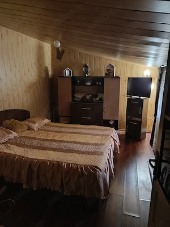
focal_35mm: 24
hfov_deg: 56.8
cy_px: 114
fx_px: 157
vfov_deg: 71.6
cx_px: 85
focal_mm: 5.24
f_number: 1.7
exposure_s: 1/20
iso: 1772
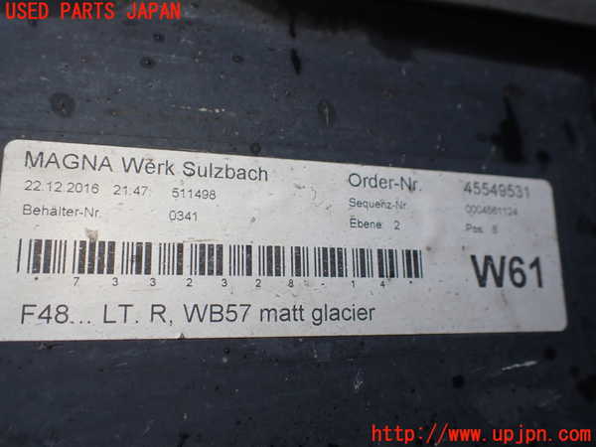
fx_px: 517
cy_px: 224
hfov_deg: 60.0
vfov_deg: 46.8
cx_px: 298
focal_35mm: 30
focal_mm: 5.4
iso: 100
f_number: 2.3
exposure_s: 1/200
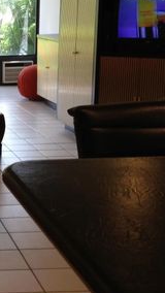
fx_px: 629
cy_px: 109
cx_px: -116
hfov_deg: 13.6
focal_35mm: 81
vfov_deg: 26.1
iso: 64
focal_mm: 4.13
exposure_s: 1/40
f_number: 2.4
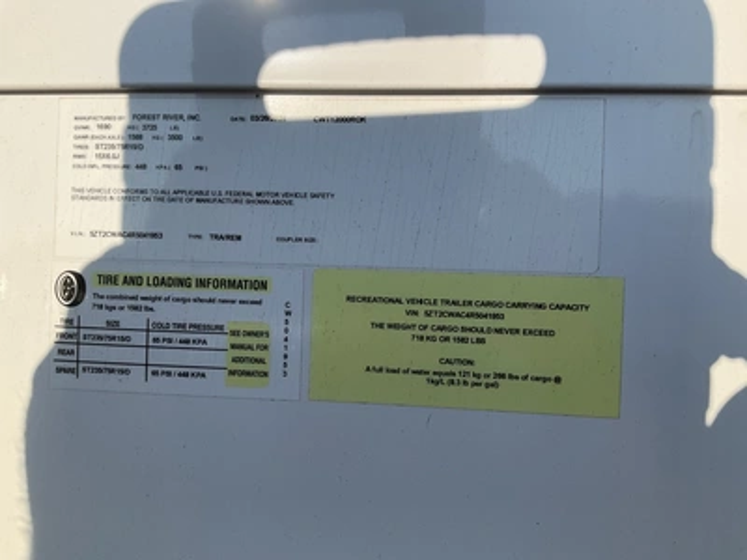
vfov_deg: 48.2
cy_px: 280
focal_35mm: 29
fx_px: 626
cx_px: 374
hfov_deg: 61.7
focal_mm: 3
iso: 25
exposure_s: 1/2141
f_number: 1.8
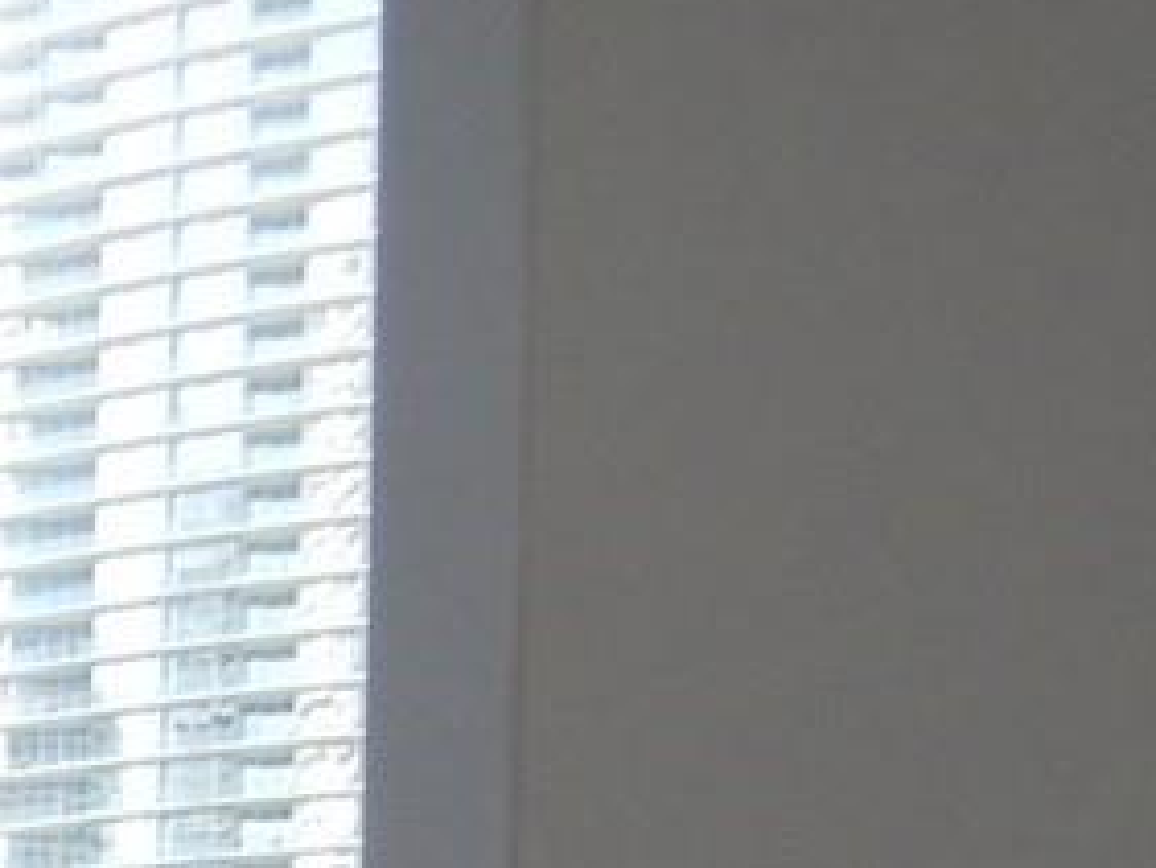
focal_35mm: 128
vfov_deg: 10.3
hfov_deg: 14.3
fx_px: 4276
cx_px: -601
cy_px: 1929
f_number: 3.7
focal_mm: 4.5
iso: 125
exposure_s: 1/50
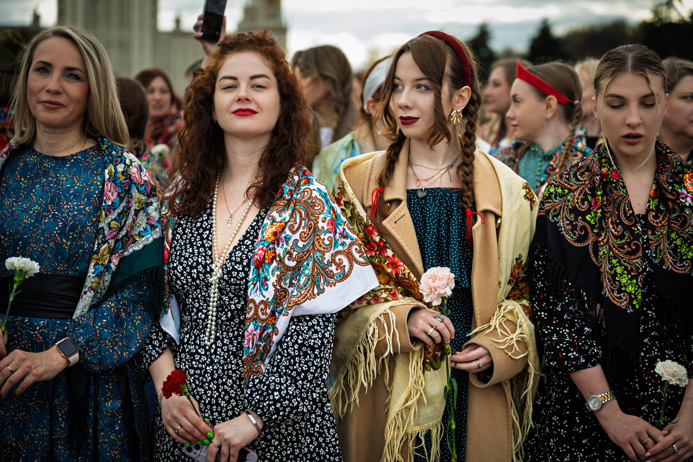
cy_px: 231
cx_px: 346
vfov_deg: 19.5
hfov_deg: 28.8
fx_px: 1347
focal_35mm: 70
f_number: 3.2
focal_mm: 70
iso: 250
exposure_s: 1/800
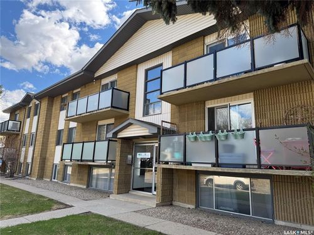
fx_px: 218
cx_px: 157
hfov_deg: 71.6
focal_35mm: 24
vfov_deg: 56.8
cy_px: 118
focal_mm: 6.76
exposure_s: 1/966
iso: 80
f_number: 1.78
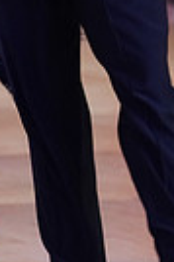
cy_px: -102
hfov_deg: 2.8
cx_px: 83
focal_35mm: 490
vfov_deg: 4.2
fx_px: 3561
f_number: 2.8
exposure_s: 1/320
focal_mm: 113
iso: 2000
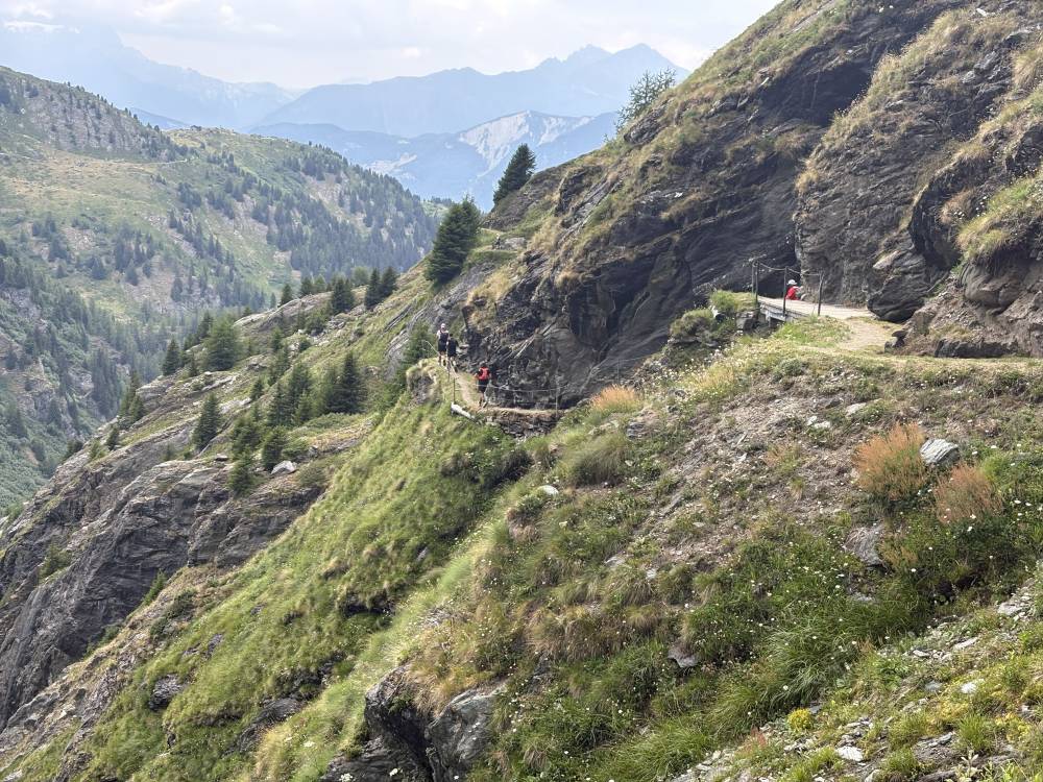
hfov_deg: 36.8
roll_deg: -1.9
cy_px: 391
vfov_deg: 28.0
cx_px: 522
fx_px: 1567
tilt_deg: -11.2
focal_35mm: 52
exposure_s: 1/539
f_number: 1.6
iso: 40
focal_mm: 5.96
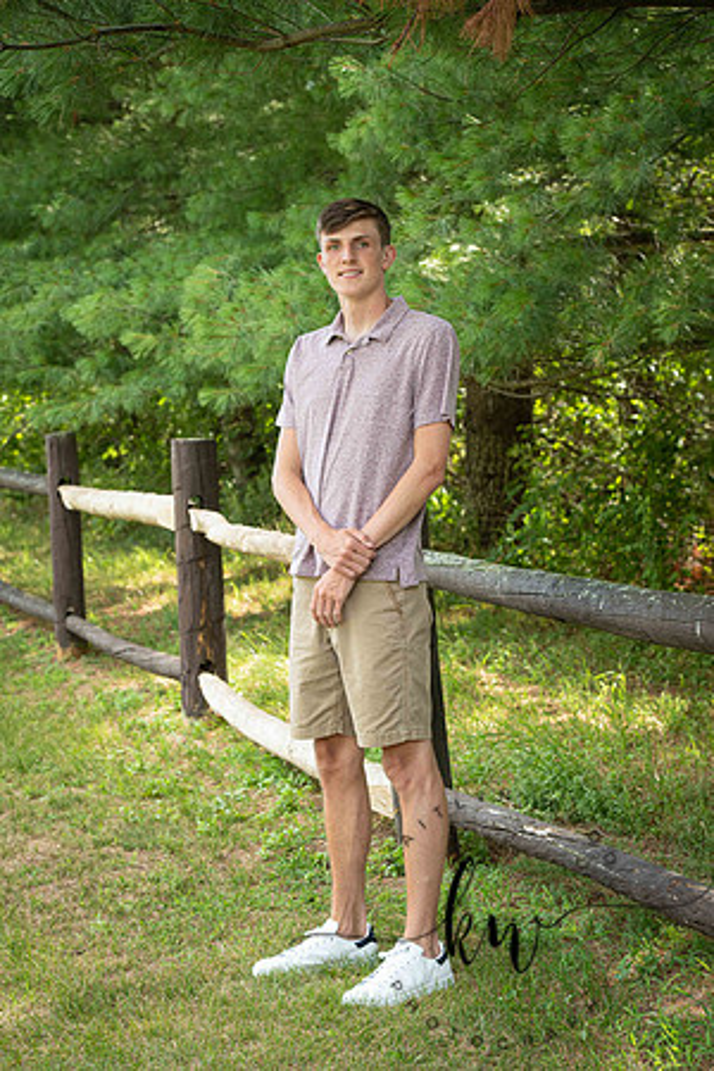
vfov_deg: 23.9
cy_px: 536
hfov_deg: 16.1
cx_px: 357
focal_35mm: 85
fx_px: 2529
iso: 500
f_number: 6.3
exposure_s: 1/200
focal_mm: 85
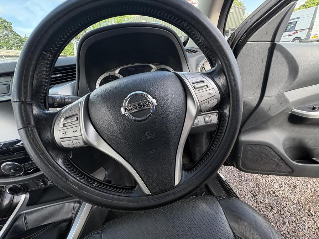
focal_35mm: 14
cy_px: 120
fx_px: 129
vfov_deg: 85.7
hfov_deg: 102.1
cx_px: 160
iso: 125
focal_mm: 2.22
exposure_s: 1/141
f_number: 2.2
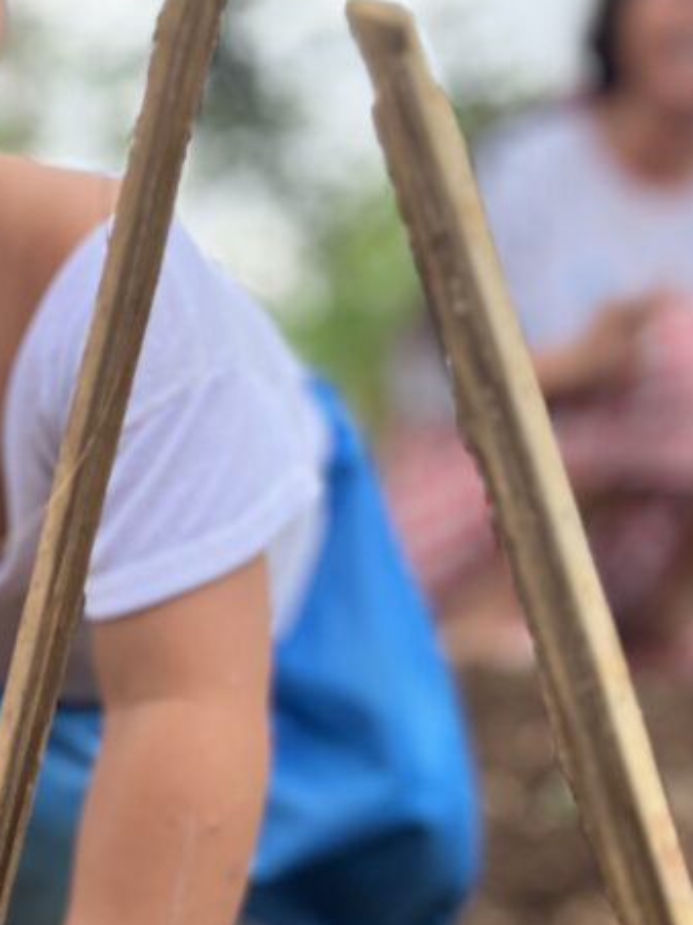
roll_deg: +0.0
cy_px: 673
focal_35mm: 59
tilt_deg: -4.4
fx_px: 1576
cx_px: -14
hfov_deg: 23.7
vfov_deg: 32.2
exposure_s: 1/60
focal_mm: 5.1
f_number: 1.6
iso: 160
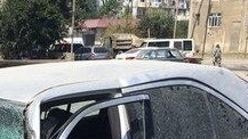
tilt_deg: -17.9
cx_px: 26
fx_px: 631
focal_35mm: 96
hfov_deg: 21.7
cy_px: 241
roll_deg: +0.9
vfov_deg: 11.7
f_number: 2.2
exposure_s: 1/2740
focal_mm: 4.15
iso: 32
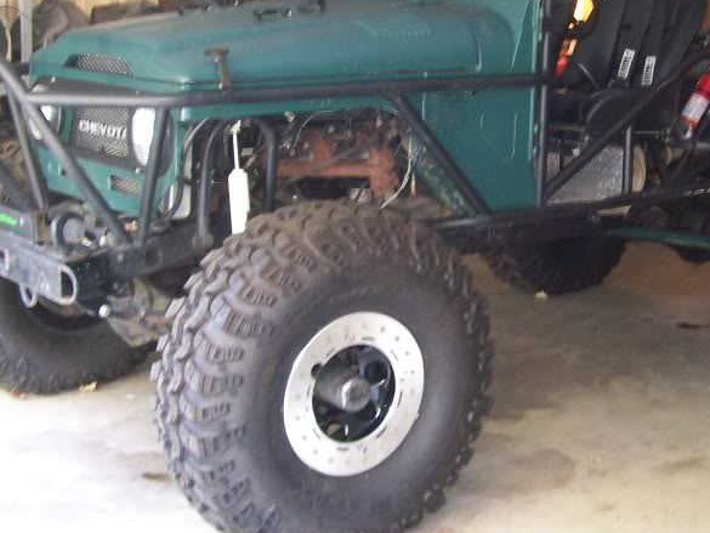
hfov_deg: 30.6
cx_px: 437
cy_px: 178
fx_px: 1292
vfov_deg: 23.2
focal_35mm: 63
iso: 140
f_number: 2.7
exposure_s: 1/8.06
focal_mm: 6
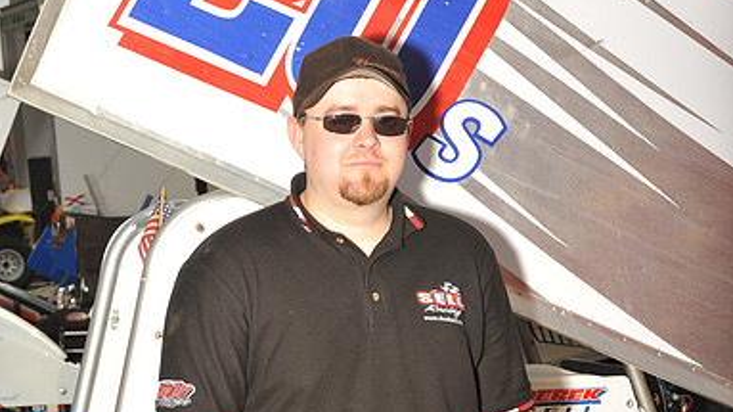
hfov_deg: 19.3
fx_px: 2156
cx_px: 367
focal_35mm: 111
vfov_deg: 10.9
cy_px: 316
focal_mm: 70
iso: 320
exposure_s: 1/320
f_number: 14
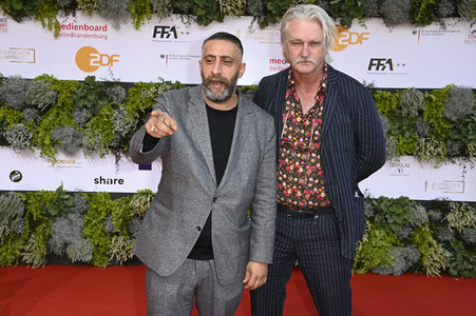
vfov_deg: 28.0
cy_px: 158
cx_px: 238
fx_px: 634
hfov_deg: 41.1
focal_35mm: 48
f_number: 6.3
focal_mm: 48
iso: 400
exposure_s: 1/250
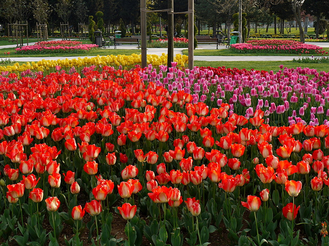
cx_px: 164
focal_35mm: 46
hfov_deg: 41.2
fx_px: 437
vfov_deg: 31.5
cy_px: 123
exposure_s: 1/100
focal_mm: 23
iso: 100
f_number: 6.3
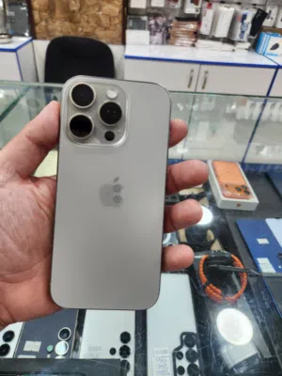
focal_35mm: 23
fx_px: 250
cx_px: 141
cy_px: 188
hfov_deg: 58.9
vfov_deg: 73.9
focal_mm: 5.4
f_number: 1.8
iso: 64
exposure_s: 1/180
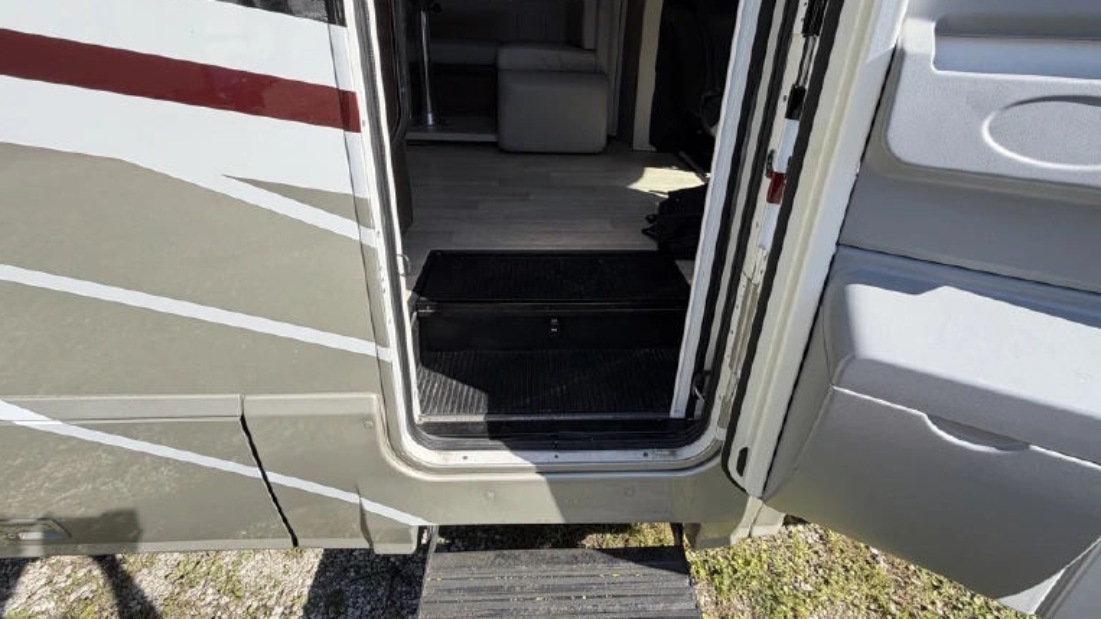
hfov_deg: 99.4
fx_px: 467
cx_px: 558
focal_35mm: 16
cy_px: 216
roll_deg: +0.8
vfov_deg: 65.6
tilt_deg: -22.6
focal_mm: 2.22
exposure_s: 1/770
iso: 40
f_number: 2.2
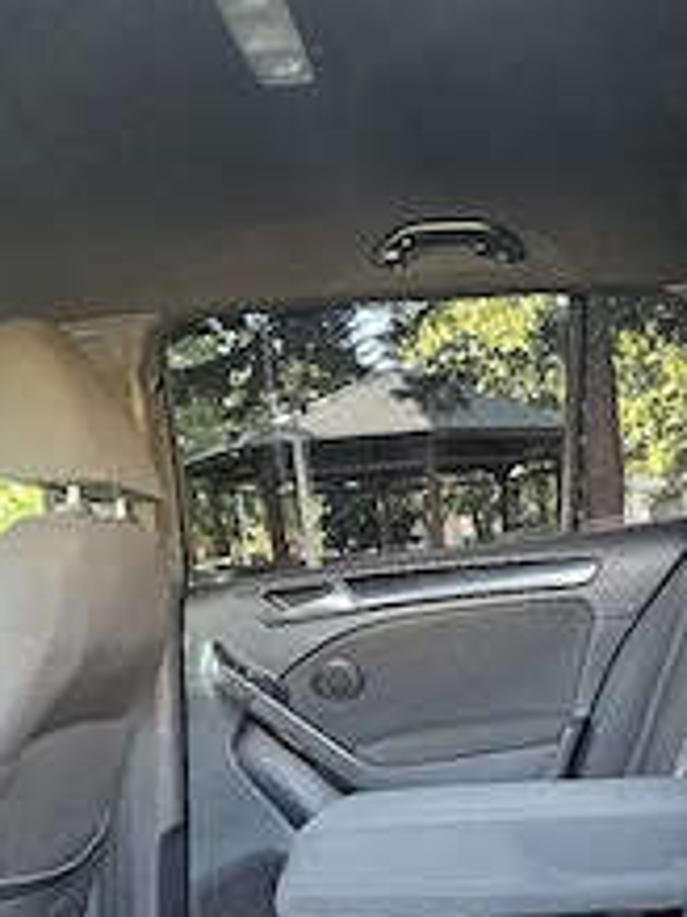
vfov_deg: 43.2
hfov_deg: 33.3
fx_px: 1112
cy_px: 699
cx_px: 549
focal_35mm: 42
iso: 1000
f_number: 1.7
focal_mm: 6.3
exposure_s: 1/120
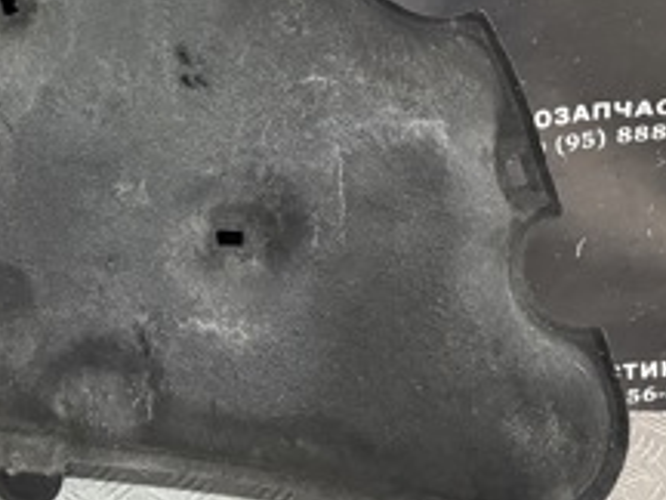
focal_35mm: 71
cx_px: -188
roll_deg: -2.6
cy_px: -68
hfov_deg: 24.2
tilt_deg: -14.8
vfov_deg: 19.7
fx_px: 1366
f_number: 1.78
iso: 1000
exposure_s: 1/39
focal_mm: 6.76
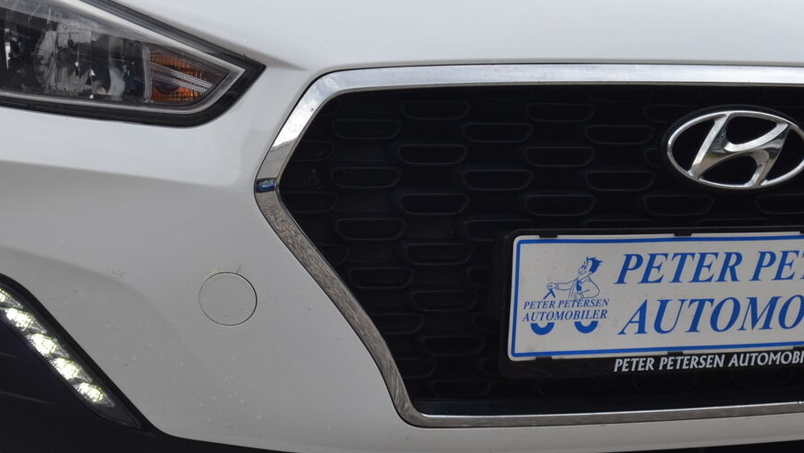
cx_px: 419
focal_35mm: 82
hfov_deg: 25.9
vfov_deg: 14.7
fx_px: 1748
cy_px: 99
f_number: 6.3
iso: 100
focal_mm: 24
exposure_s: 1/160
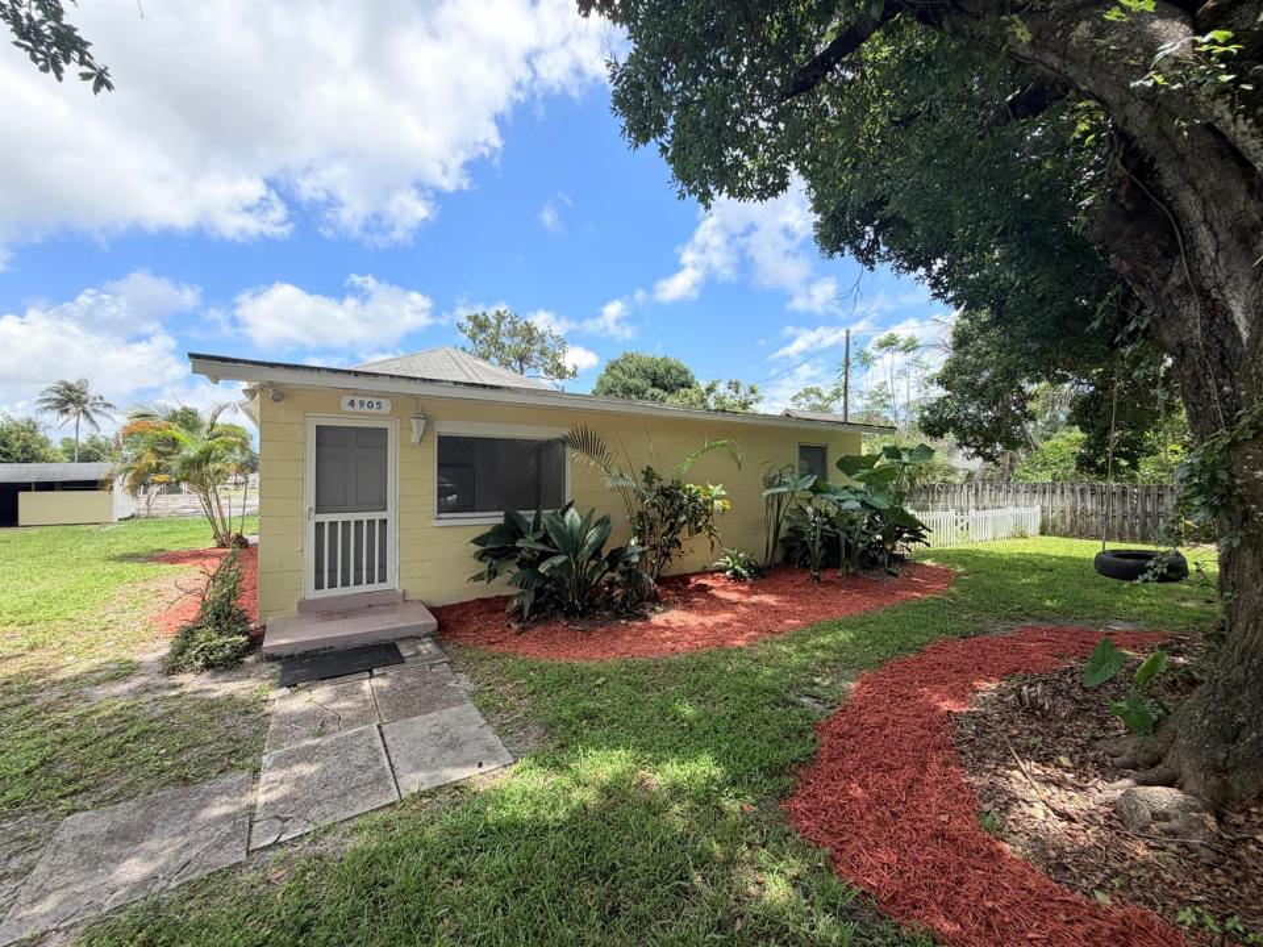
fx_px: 511
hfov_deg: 102.1
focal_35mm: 14
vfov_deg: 85.7
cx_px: 632
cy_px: 474
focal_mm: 2.22
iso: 32
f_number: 2.2
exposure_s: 1/770
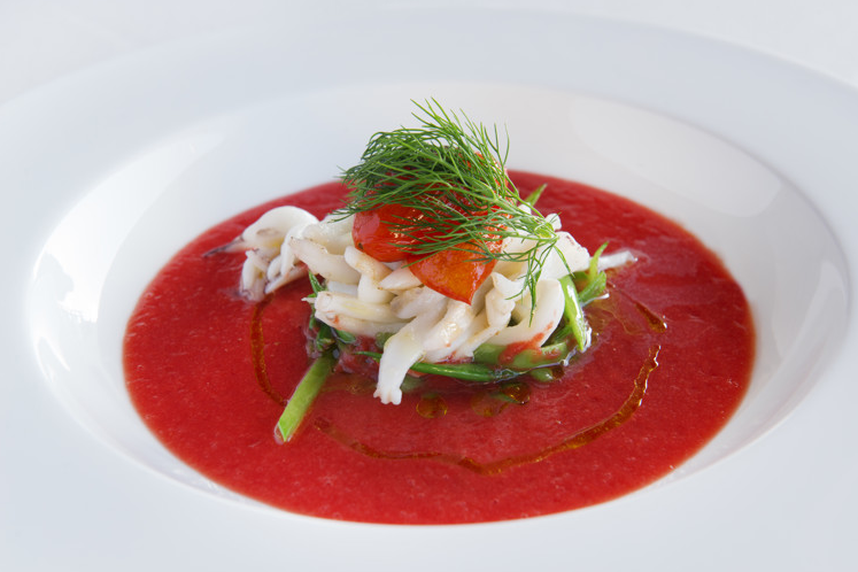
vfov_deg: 18.9
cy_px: 281
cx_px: 438
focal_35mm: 72
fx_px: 1716
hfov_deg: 28.1
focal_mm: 70
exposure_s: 1/100
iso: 800
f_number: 10
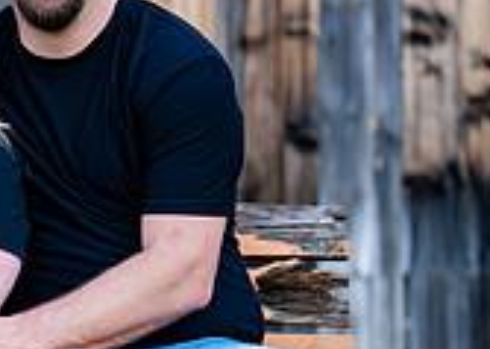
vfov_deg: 6.6
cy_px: 298
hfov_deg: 9.1
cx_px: -85
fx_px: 3031
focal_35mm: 218
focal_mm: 50
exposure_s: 1/800
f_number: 1.2
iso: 160
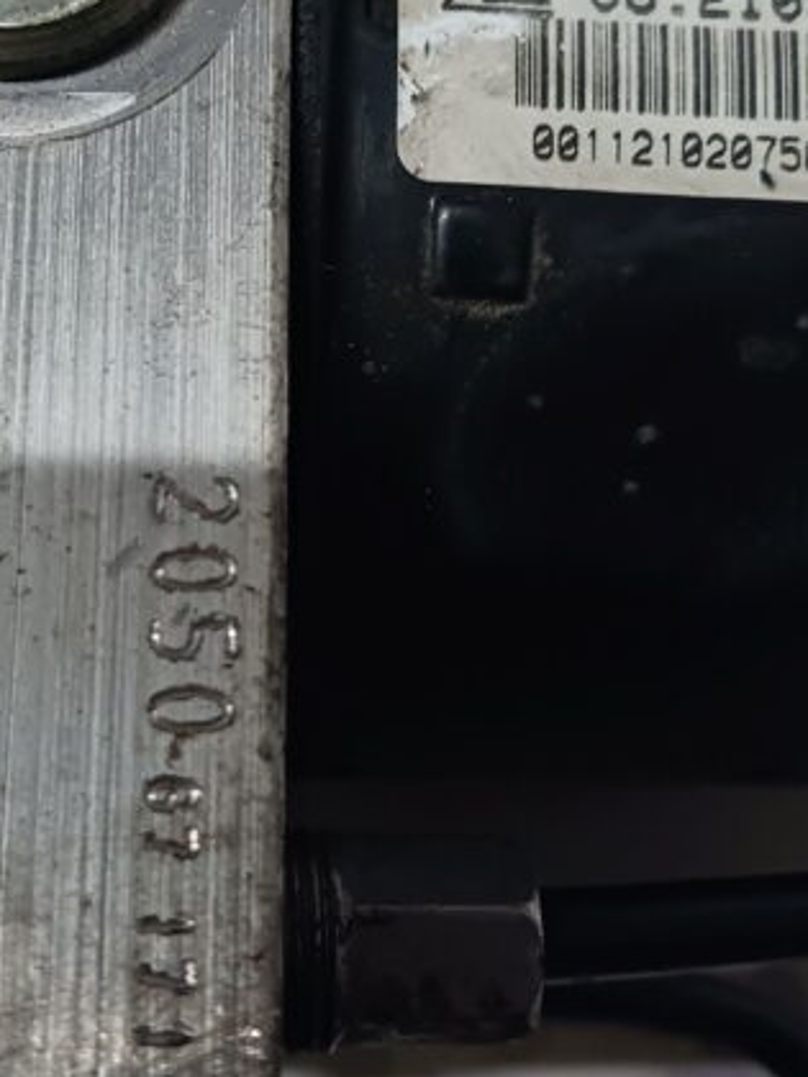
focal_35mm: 60
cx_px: 336
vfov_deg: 31.9
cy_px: 347
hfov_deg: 24.4
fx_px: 1867
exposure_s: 1/25
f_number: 1.8
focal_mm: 4
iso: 400
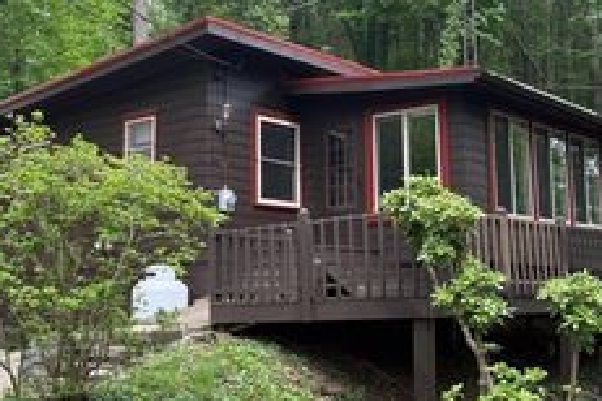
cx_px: 326
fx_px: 903
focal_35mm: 54
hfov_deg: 36.8
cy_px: 173
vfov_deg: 25.0
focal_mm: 6.76
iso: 100
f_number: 1.78
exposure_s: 1/708
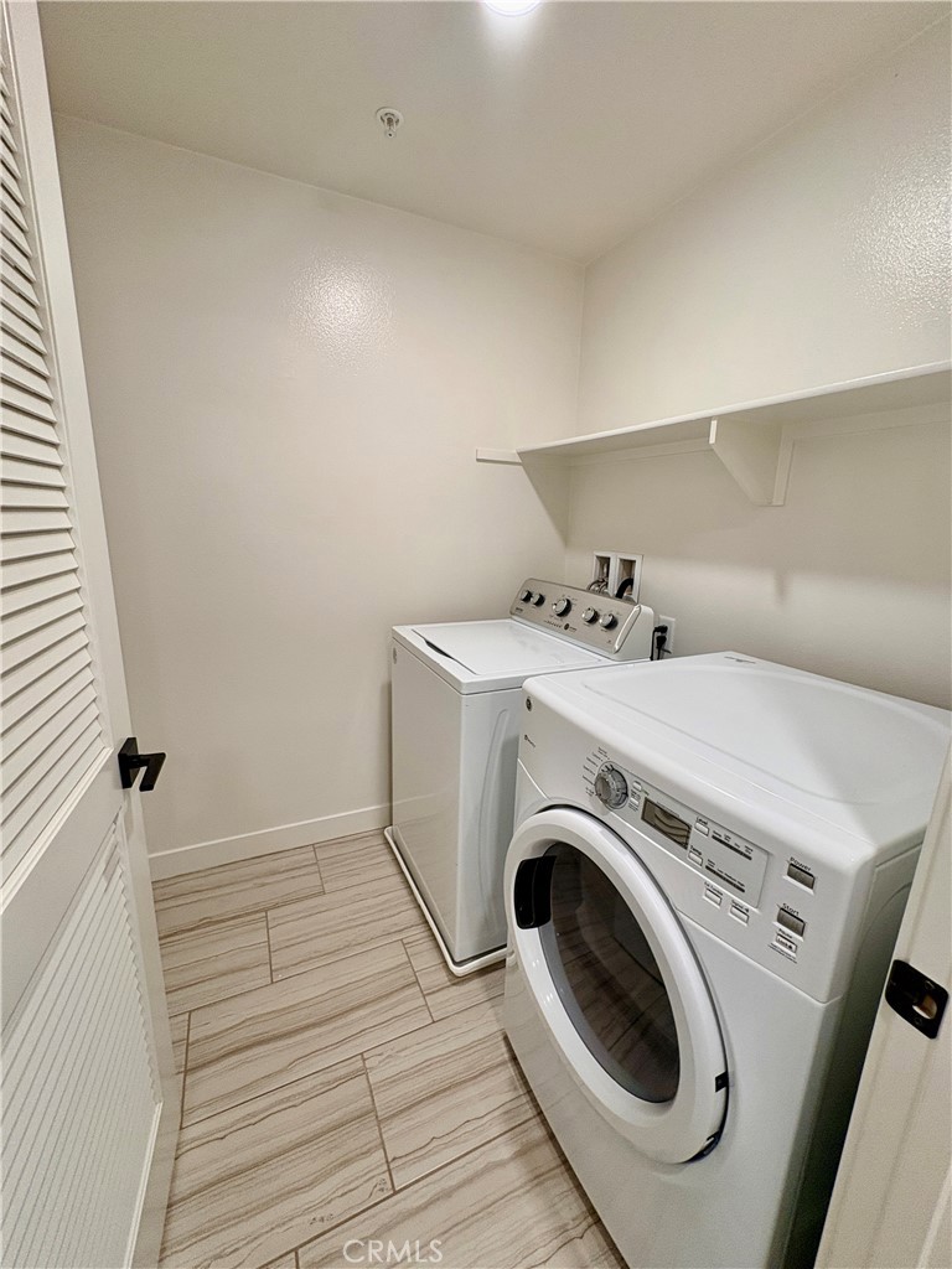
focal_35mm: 14
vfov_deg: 102.1
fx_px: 513
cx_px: 476
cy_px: 634
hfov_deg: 85.7
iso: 160
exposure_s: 1/60
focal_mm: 2.22
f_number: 2.2
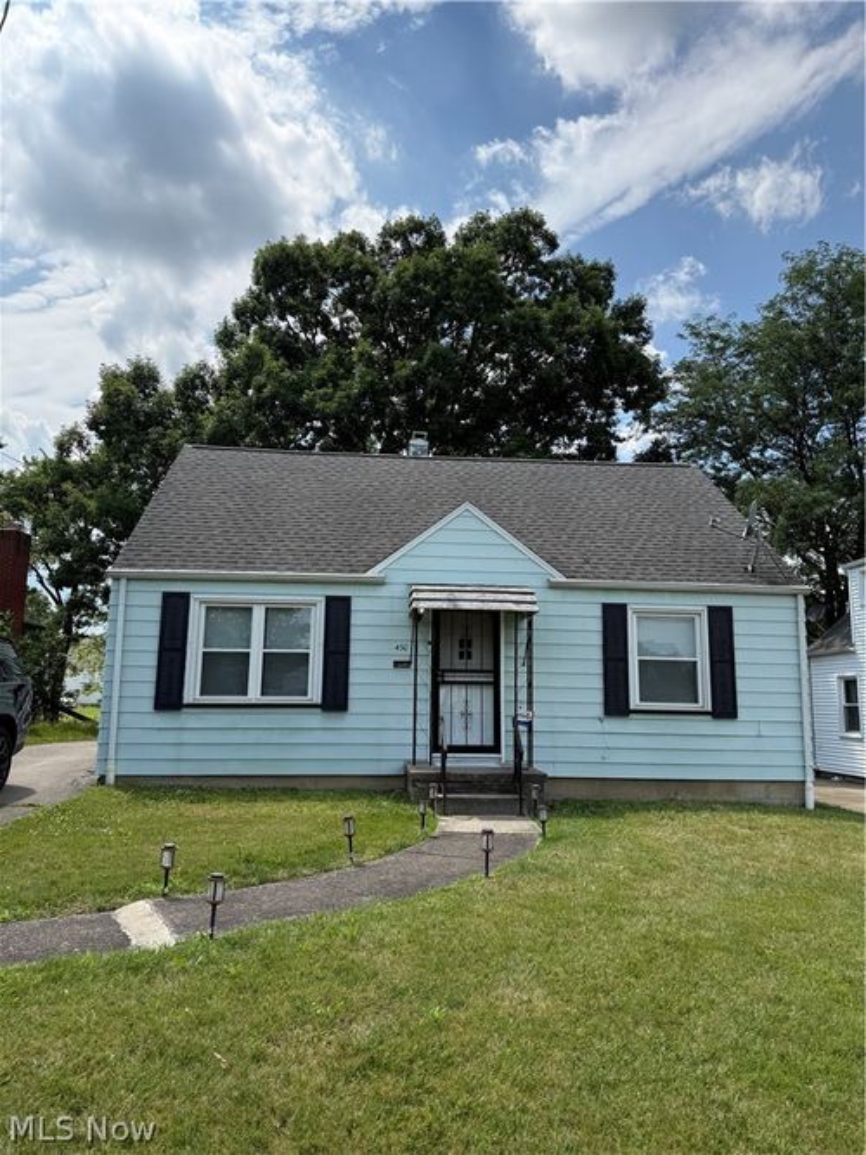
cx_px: 433
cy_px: 578
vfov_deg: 71.6
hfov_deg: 56.8
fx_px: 801
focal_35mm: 24
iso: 100
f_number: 1.78
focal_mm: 6.76
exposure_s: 1/4405
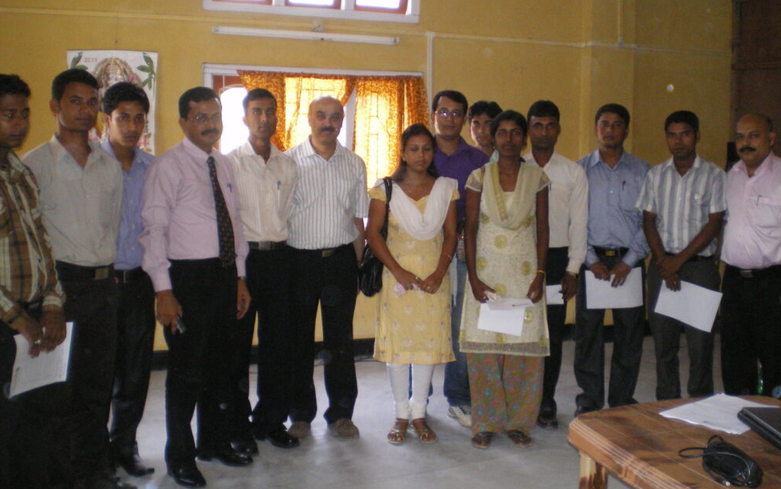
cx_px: 390
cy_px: 233
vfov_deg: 31.3
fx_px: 873
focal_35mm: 41
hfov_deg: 48.2
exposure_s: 1/30
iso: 400
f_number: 3.1
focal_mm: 6.3
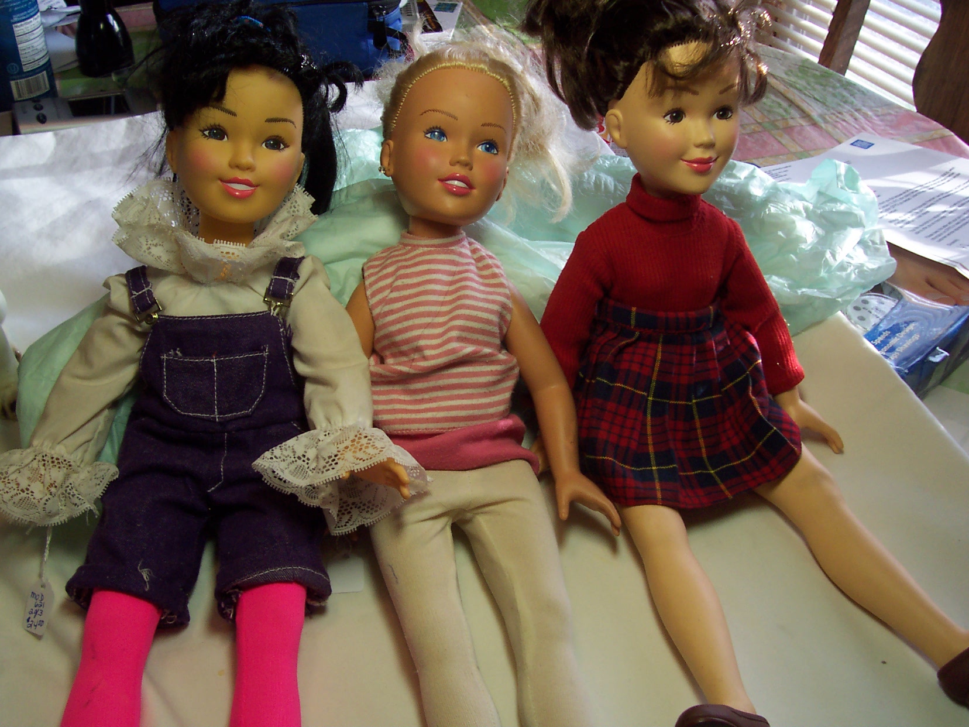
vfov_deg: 38.7
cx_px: 484
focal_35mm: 37
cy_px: 364
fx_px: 1036
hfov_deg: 50.1
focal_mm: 5.6
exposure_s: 1/60
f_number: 2.8
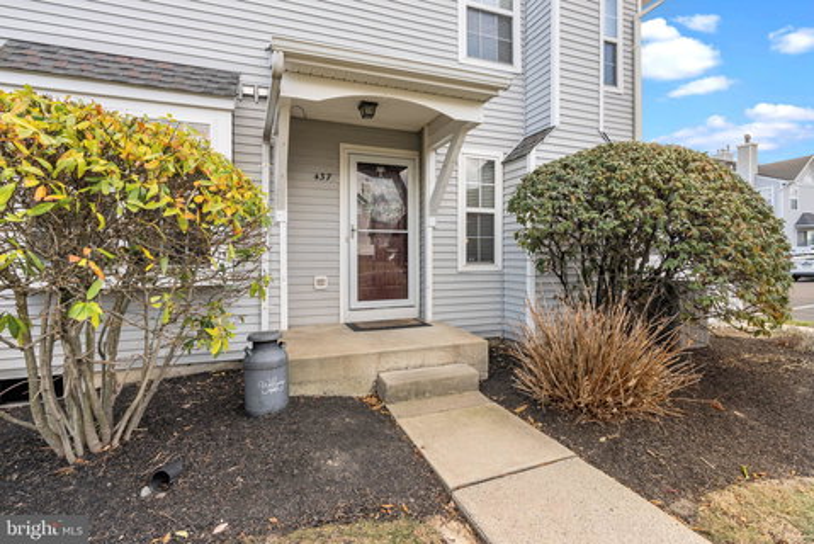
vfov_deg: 70.5
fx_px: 385
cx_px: 407
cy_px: 272
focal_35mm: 17
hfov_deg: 93.2
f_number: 11
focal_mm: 17
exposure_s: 1/160
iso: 1000
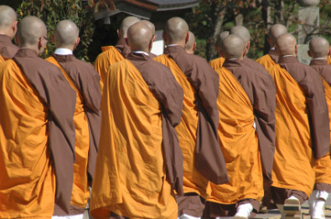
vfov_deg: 3.4
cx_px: 166
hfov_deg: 5.1
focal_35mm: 405
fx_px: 3718
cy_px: 110
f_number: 11
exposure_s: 1/250
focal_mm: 270
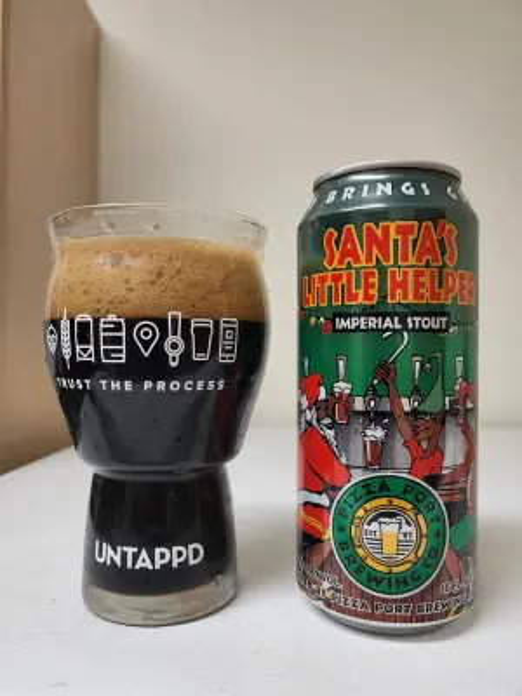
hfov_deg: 53.1
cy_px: 348
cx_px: 261
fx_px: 523
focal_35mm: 26
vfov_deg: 67.3
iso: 320
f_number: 1.8
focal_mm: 5.4
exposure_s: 1/120
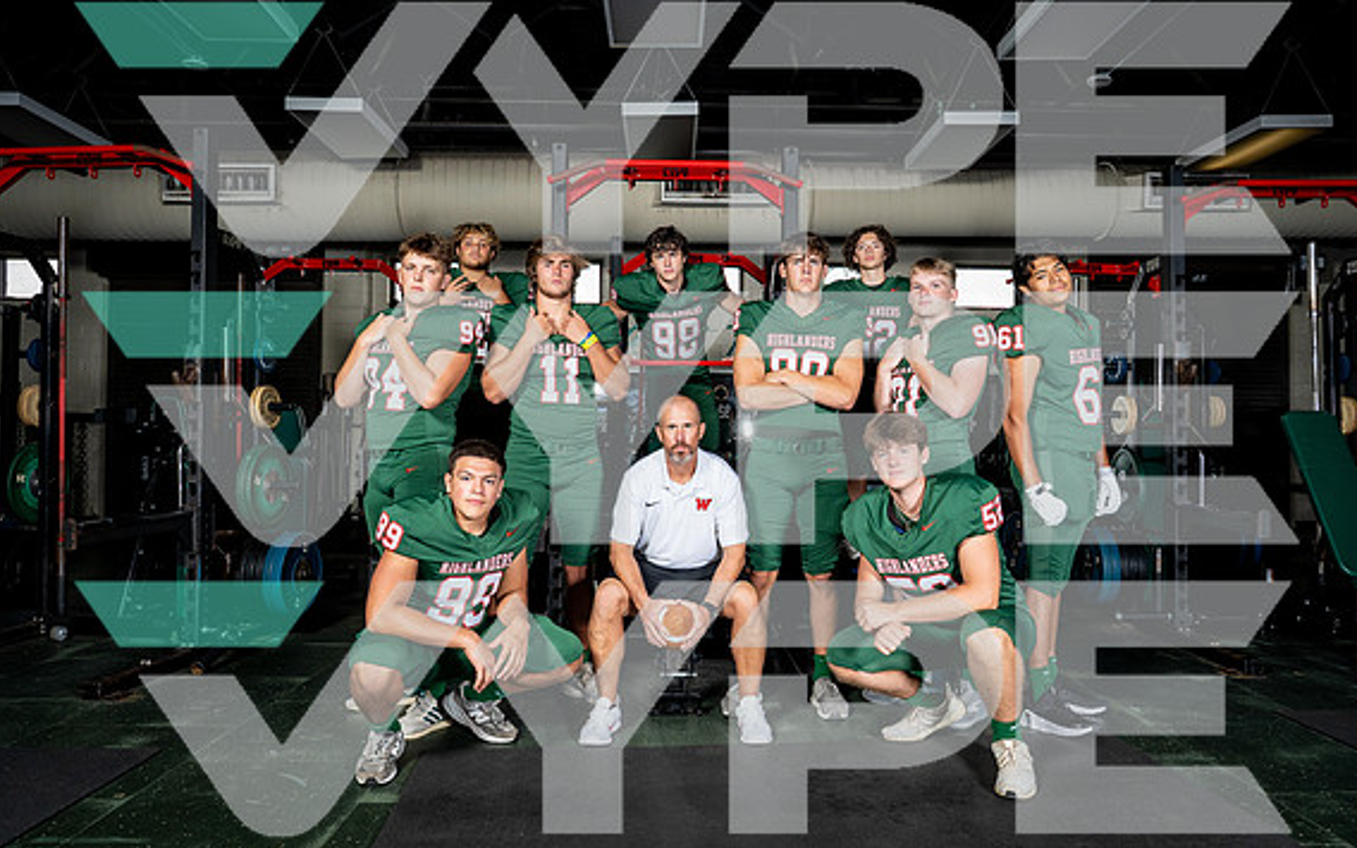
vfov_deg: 49.3
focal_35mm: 25
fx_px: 925
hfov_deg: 72.5
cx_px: 690
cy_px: 419
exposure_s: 1/250
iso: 640
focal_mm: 24
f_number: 8
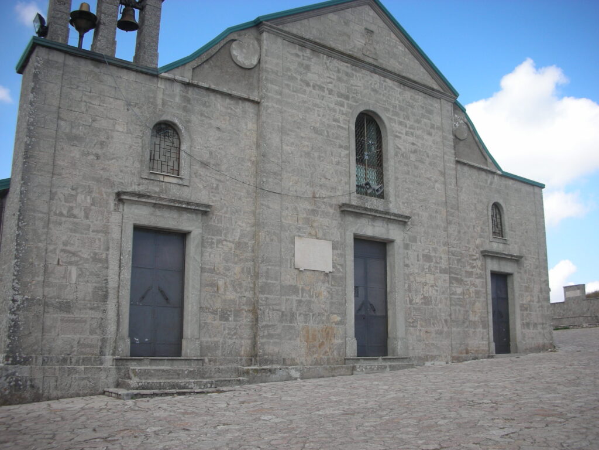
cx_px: 300
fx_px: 606
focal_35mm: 35
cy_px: 225
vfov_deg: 40.7
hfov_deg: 52.6
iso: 50
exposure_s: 1/378
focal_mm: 5.8
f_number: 3
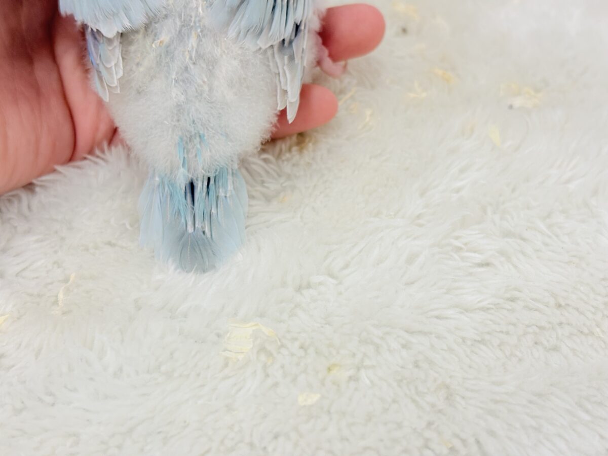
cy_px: 228
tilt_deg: -38.2
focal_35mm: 52
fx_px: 913
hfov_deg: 36.8
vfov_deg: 28.0
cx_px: 304
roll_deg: -0.5
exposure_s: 1/100
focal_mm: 5.96
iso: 64
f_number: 1.6
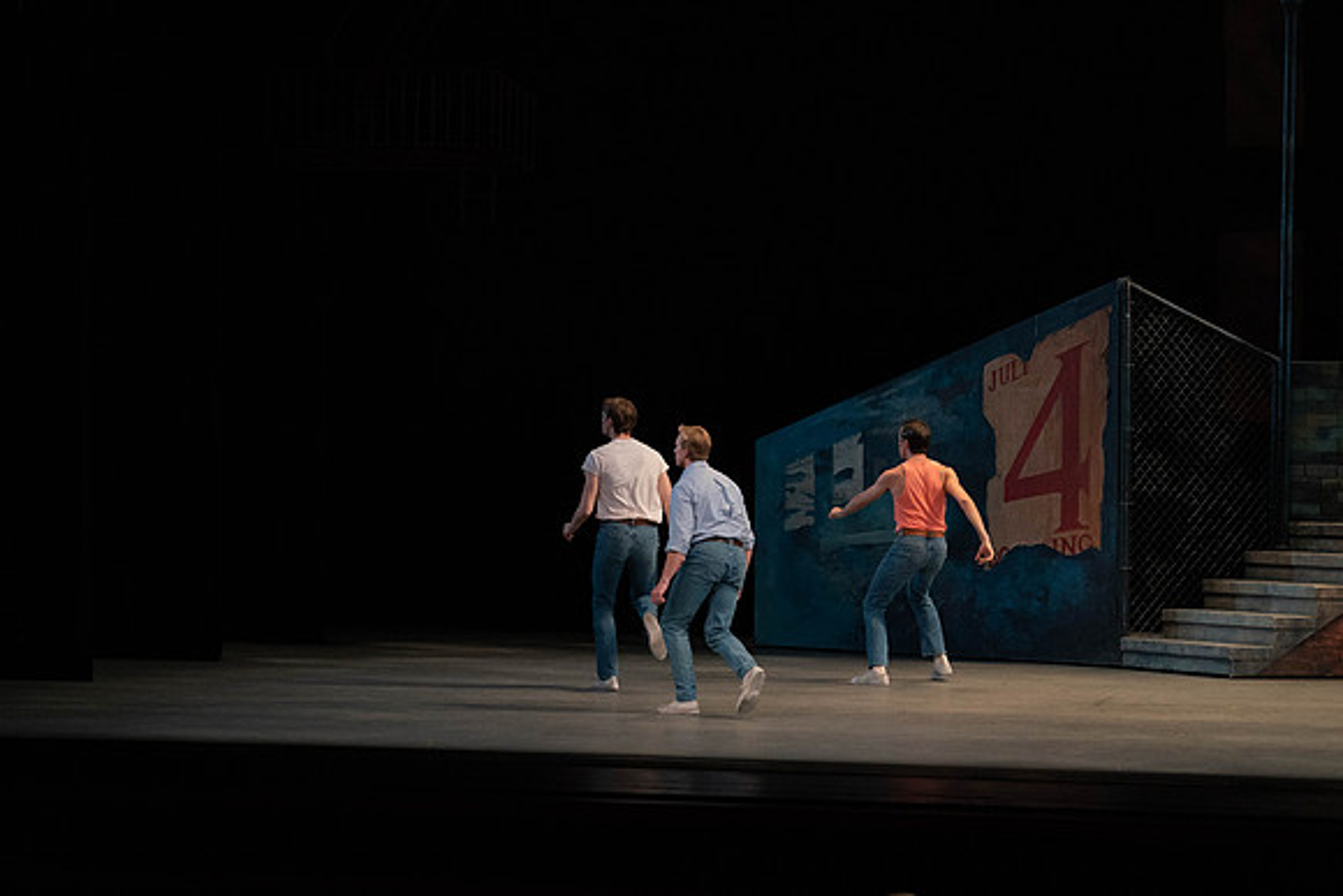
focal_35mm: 119
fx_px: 4440
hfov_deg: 17.2
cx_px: 672
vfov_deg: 11.5
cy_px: 448
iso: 3200
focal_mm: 119
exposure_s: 1/400
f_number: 4.5
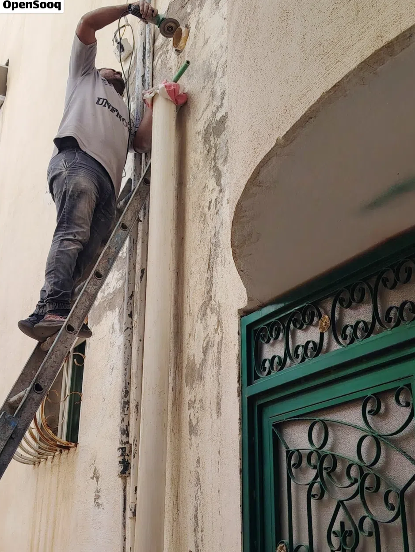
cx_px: 215
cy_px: 272
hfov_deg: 30.3
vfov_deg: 39.6
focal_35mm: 48
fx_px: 767
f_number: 1.75
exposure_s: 1/485
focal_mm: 5.25
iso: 100
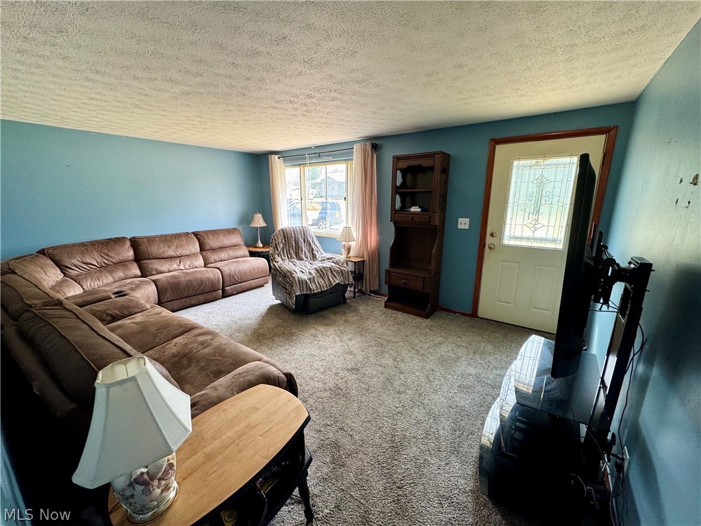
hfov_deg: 102.1
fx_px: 284
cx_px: 350
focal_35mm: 14
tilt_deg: -13.3
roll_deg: -0.3
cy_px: 263
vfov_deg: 85.7
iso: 200
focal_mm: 2.22
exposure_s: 1/99
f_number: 2.2
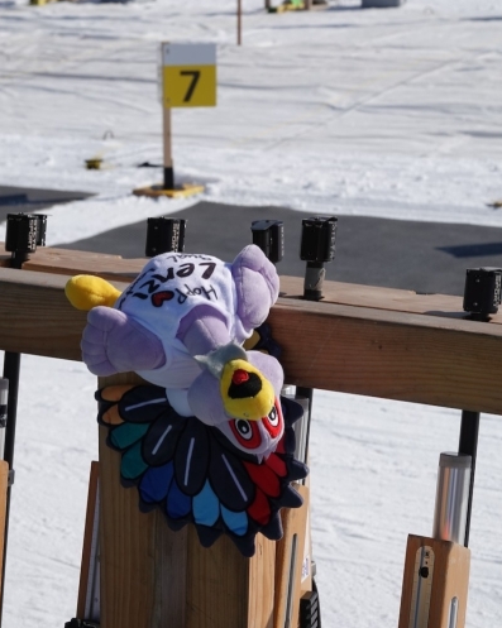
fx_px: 2045
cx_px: 250
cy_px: 327
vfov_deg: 17.5
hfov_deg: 14.0
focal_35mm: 110
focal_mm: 35.68
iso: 100
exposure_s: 1/1000
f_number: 5.6
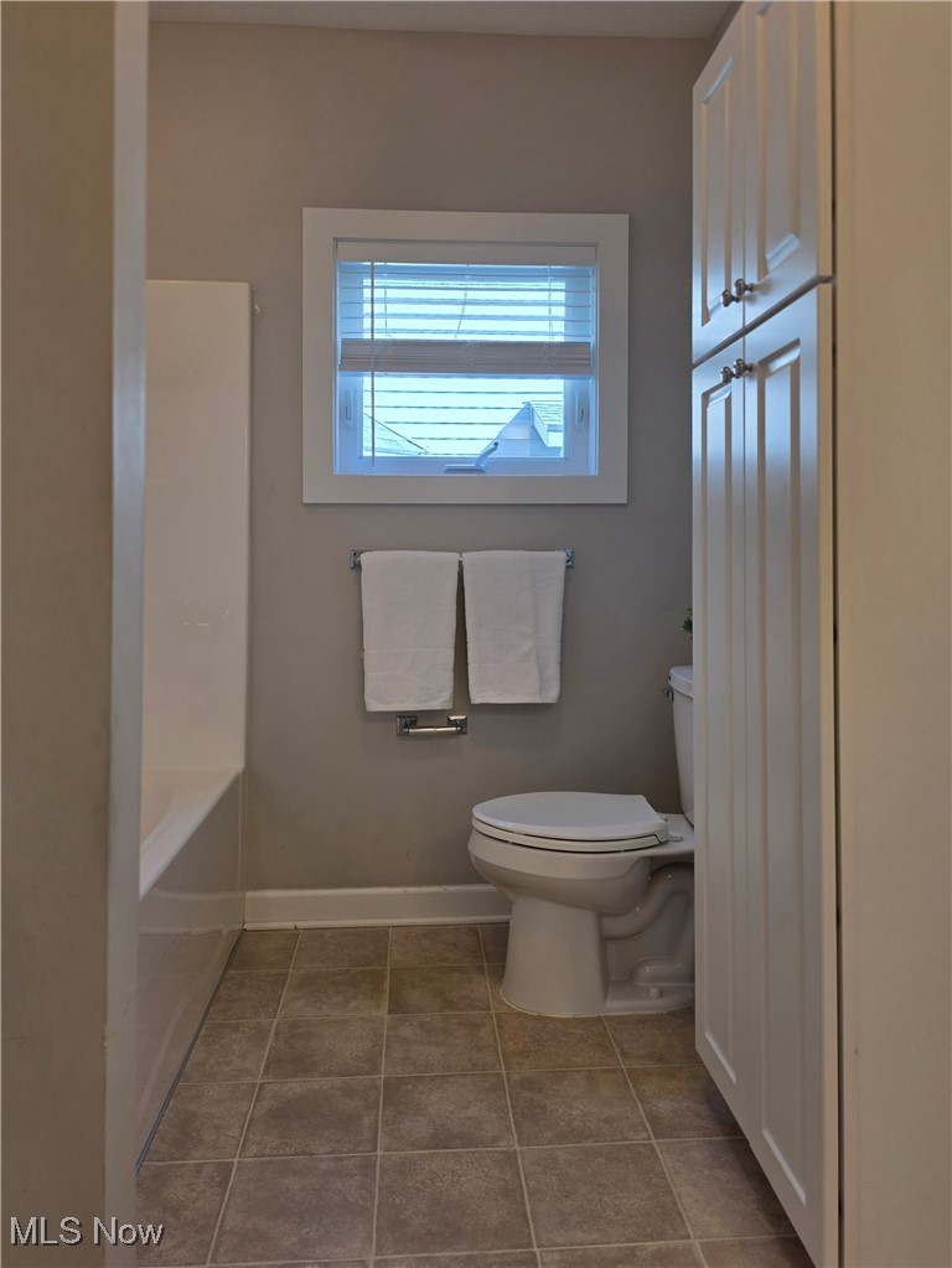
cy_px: 634
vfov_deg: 73.9
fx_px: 843
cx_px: 476
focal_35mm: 23
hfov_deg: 58.9
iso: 40
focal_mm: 6.3
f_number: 1.7
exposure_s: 1/120
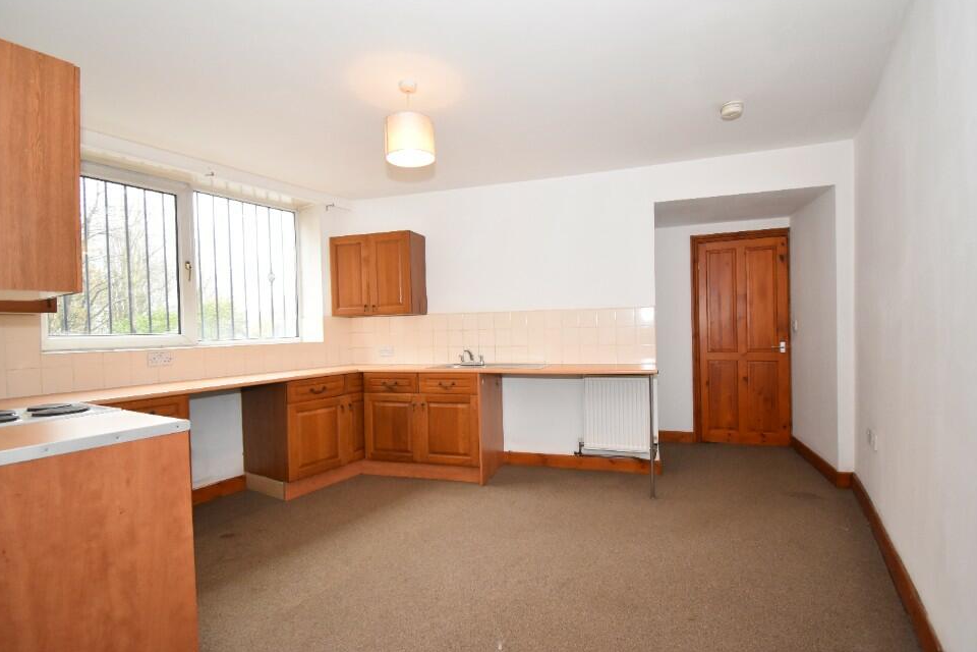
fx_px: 434
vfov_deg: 73.7
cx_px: 495
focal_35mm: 16
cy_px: 334
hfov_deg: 96.7
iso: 1600
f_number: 4.5
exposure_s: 1/80
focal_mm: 10
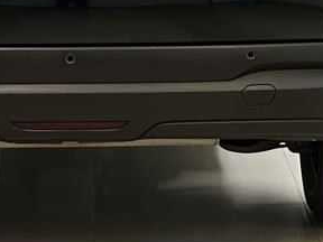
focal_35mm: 241
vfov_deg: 6.1
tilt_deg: -5.9
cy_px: -81
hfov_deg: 8.2
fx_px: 2249
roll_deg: -0.5
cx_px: 89
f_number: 2.8
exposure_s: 1/50
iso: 500
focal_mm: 9
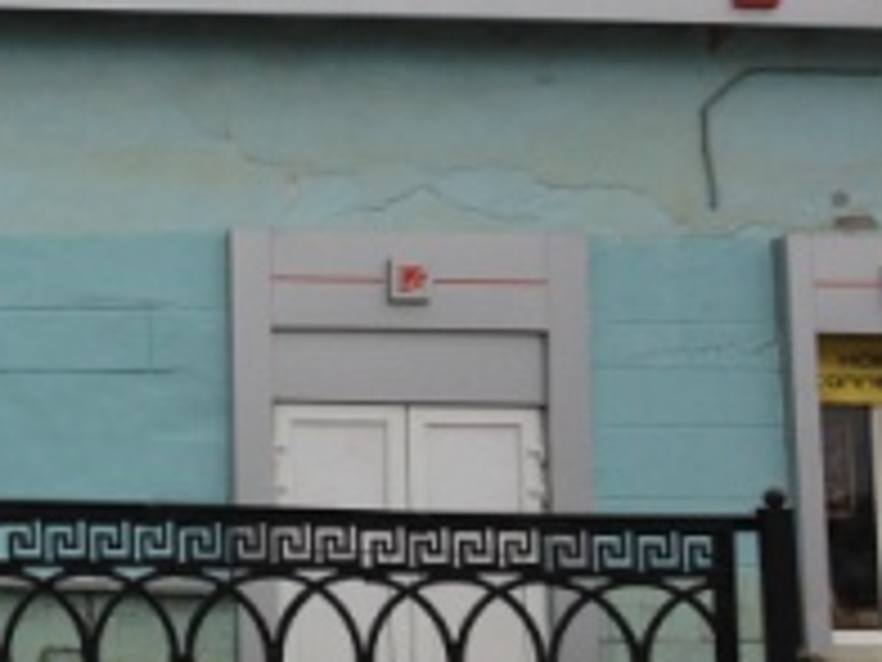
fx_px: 2064
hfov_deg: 22.5
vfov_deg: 18.2
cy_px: 387
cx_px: -135
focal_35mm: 81
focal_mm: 4.12
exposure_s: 1/364
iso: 50
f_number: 2.4
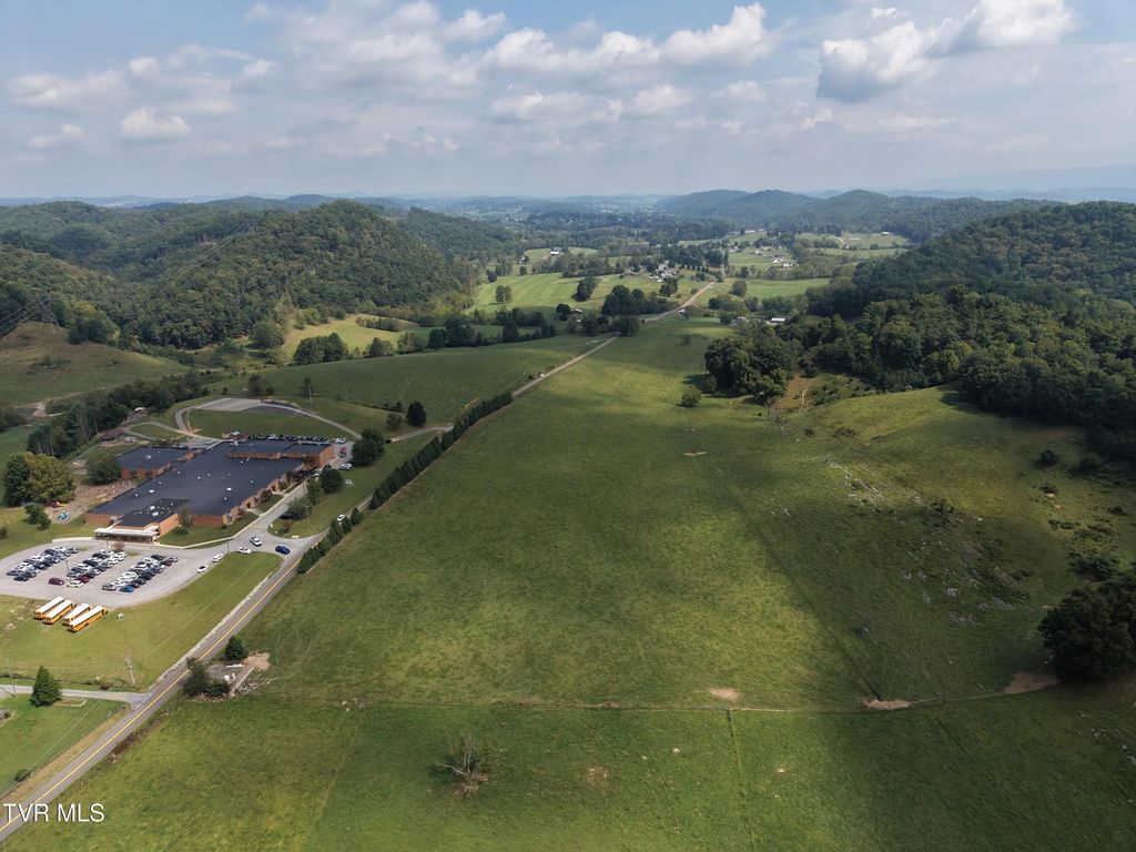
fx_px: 788
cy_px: 426
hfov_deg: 71.6
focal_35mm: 24
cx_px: 568
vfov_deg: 56.8
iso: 160
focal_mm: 8.67
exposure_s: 1/640
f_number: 1.8
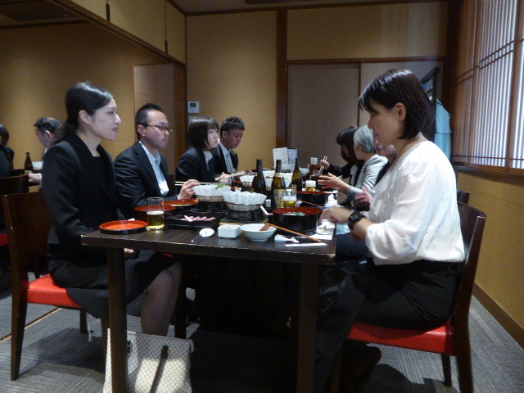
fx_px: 378
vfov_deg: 54.9
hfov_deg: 69.4
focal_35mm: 25
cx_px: 262
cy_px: 196
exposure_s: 1/8
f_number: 3.3
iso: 400
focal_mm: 4.3
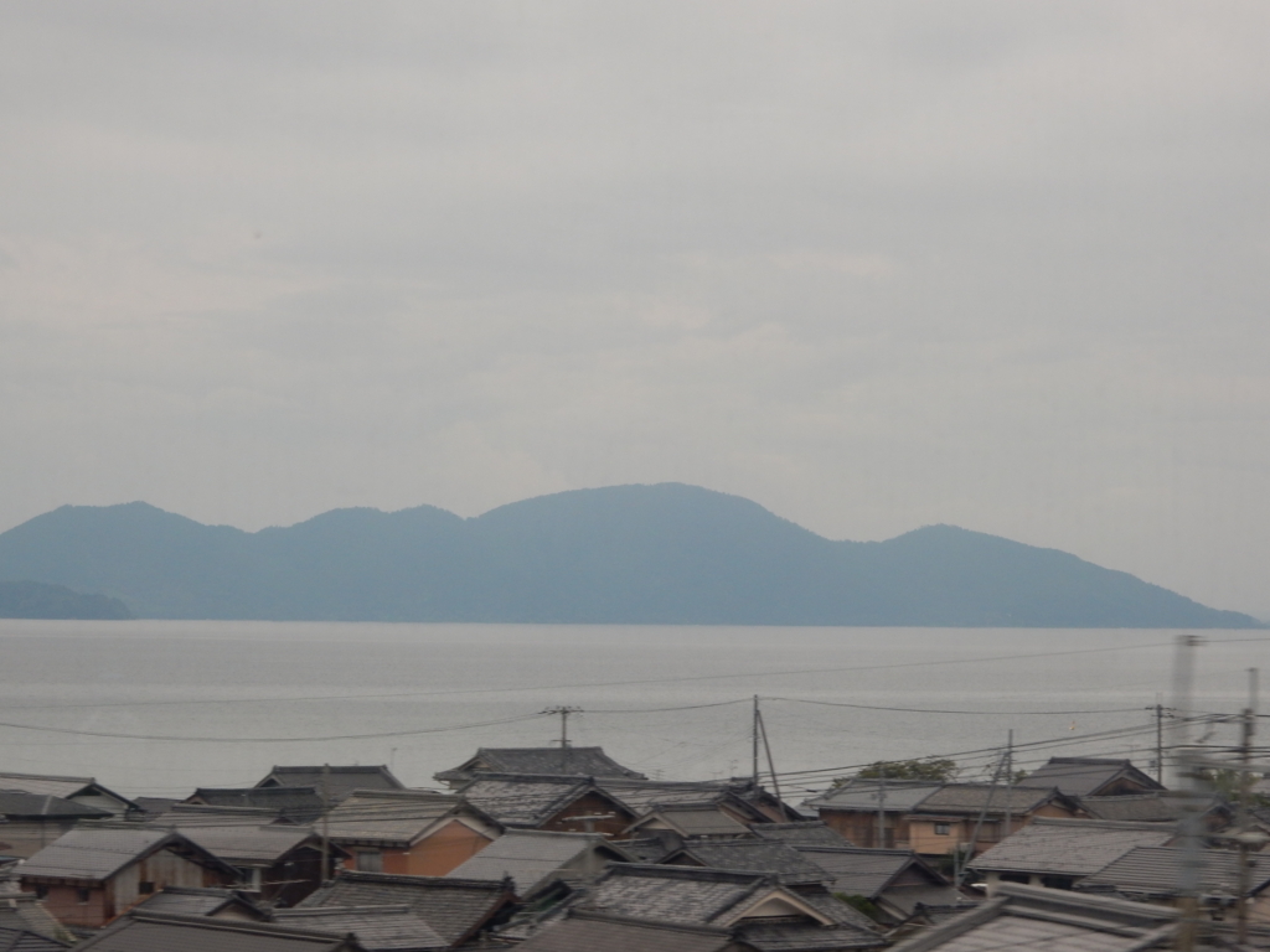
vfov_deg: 10.7
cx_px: 635
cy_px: 476
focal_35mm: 139
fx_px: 5100
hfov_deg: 14.2
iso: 125
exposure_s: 1/160
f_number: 6
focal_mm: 24.7
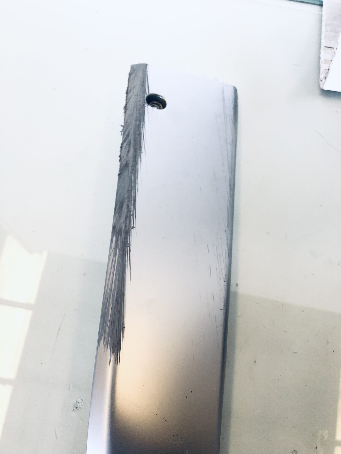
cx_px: 170
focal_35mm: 28
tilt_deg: -66.9
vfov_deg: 63.4
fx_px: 368
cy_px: 227
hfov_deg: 49.7
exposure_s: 1/15
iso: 64
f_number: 1.8
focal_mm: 3.99
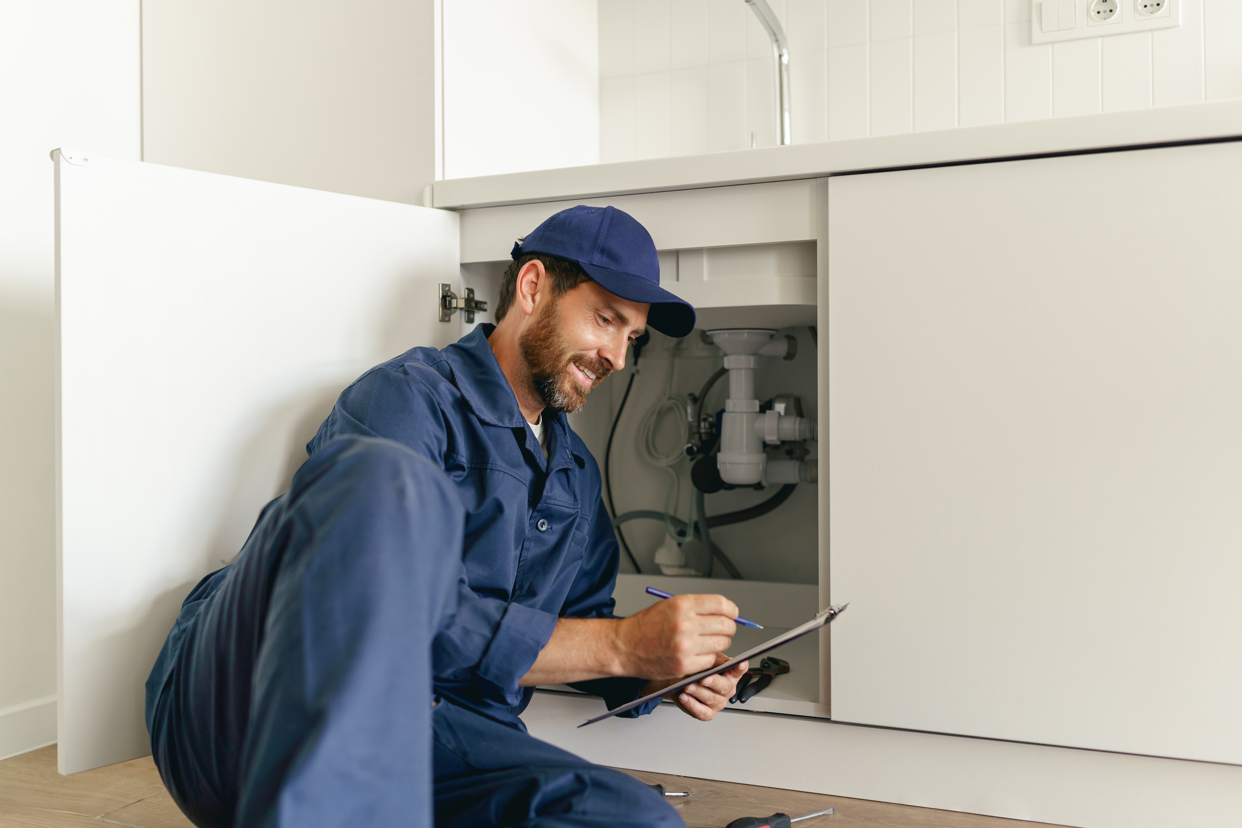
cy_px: 414
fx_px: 1207
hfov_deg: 54.4
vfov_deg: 37.9
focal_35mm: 35
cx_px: 621
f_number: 1.8
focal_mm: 35
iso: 500
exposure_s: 1/200
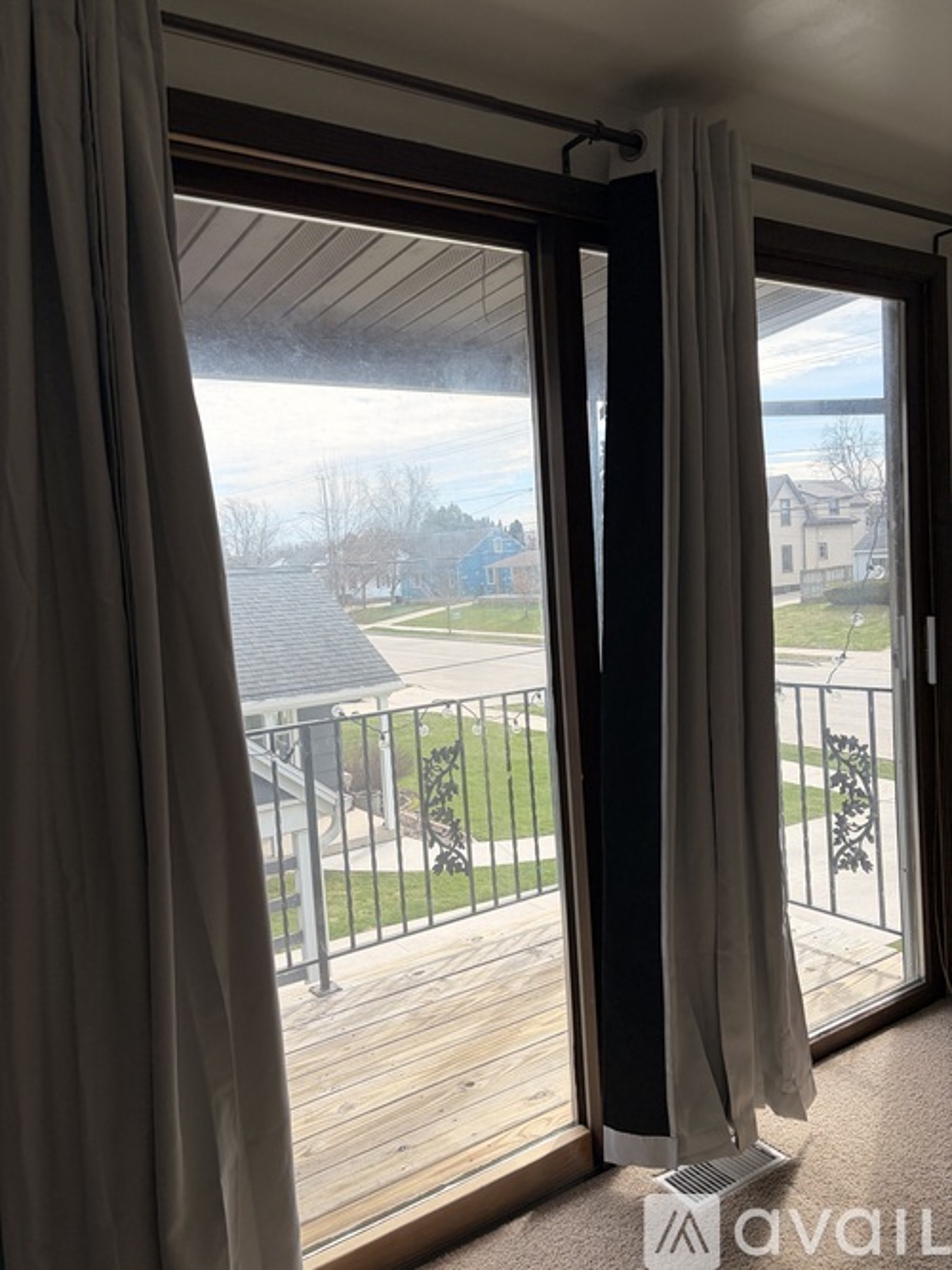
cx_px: 476
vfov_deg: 67.3
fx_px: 954
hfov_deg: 53.0
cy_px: 635
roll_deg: +3.4
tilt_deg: -4.2
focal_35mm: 26
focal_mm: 5.96
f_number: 1.6
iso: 64
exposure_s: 1/1751
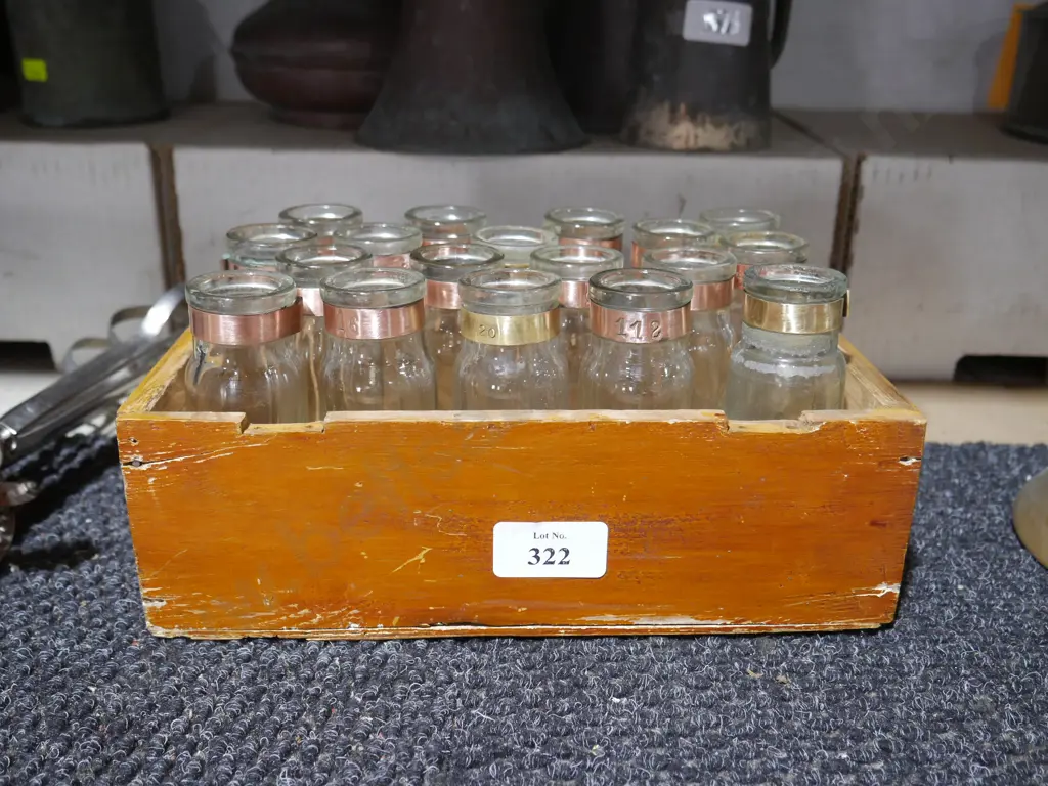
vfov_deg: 41.8
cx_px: 524
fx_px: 1029
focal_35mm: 34
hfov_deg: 54.0
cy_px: 393
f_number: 4
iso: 1000
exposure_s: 1/60
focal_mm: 17
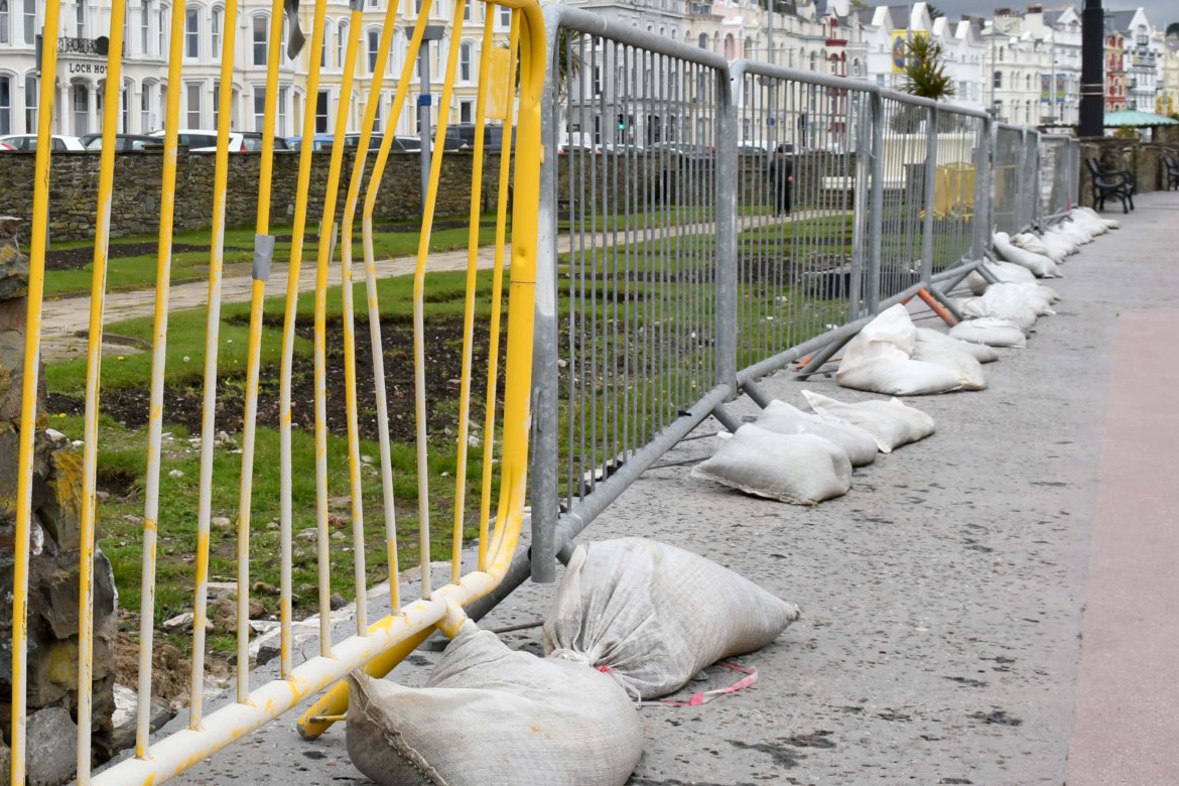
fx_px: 2063
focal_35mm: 63
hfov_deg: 30.7
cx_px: 148
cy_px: 291
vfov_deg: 21.5
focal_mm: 24
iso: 500
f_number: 13
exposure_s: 1/640
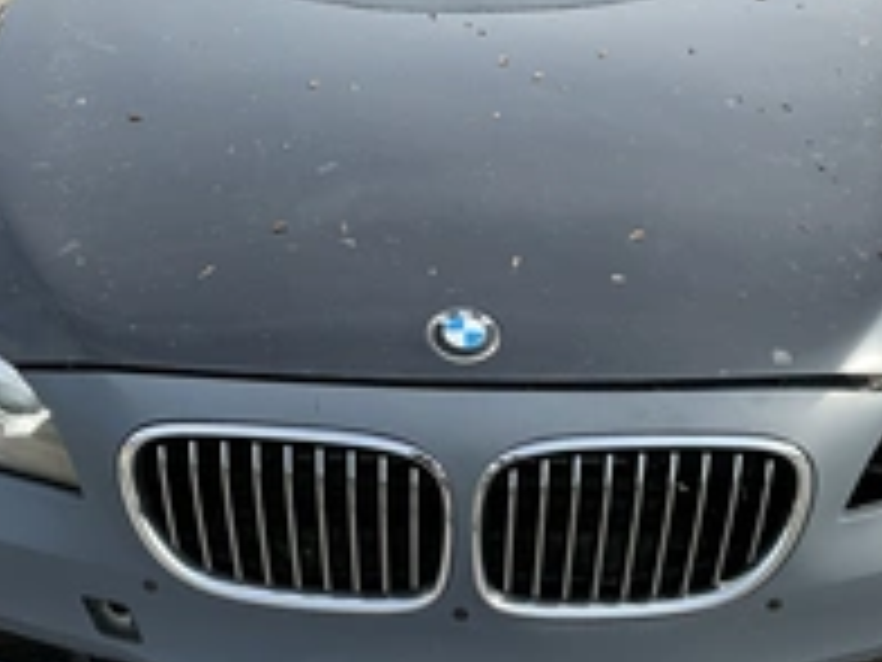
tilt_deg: -23.4
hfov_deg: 33.8
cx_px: 428
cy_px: 374
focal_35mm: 57
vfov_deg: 25.6
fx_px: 1452
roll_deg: -1.6
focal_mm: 3
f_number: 1.8
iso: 25
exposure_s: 1/709
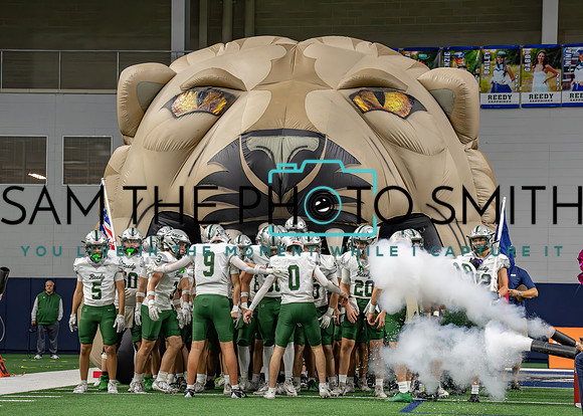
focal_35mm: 96
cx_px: 292
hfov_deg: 20.7
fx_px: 1593
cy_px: 267
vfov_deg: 14.9
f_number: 4
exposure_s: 1/1000
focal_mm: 70
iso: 5000
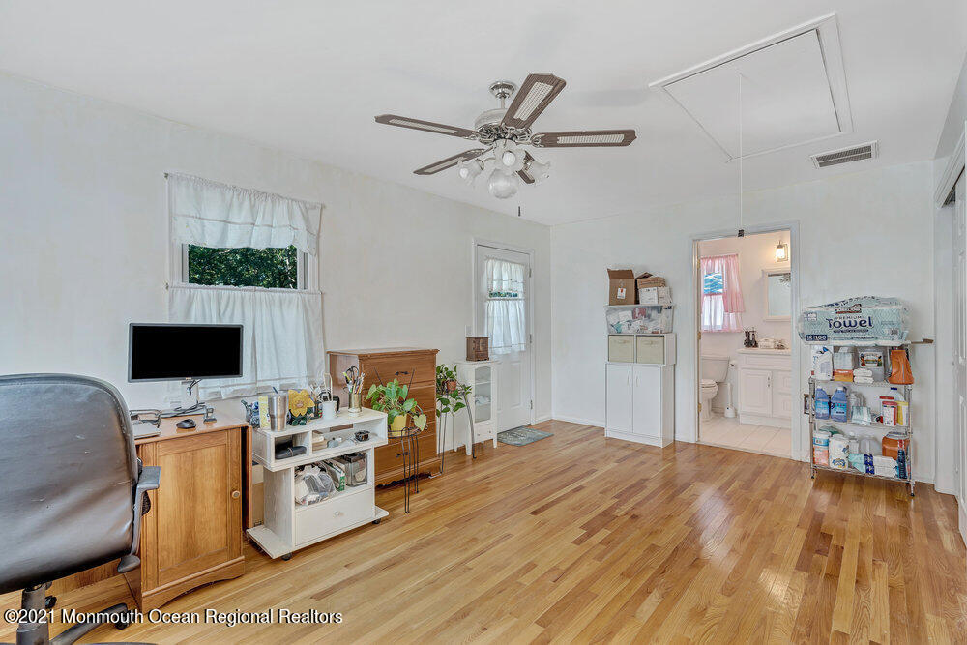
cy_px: 322
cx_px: 484
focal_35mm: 16
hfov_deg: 96.7
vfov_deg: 73.8
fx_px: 430
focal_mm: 16
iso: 400
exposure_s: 1/6
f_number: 8
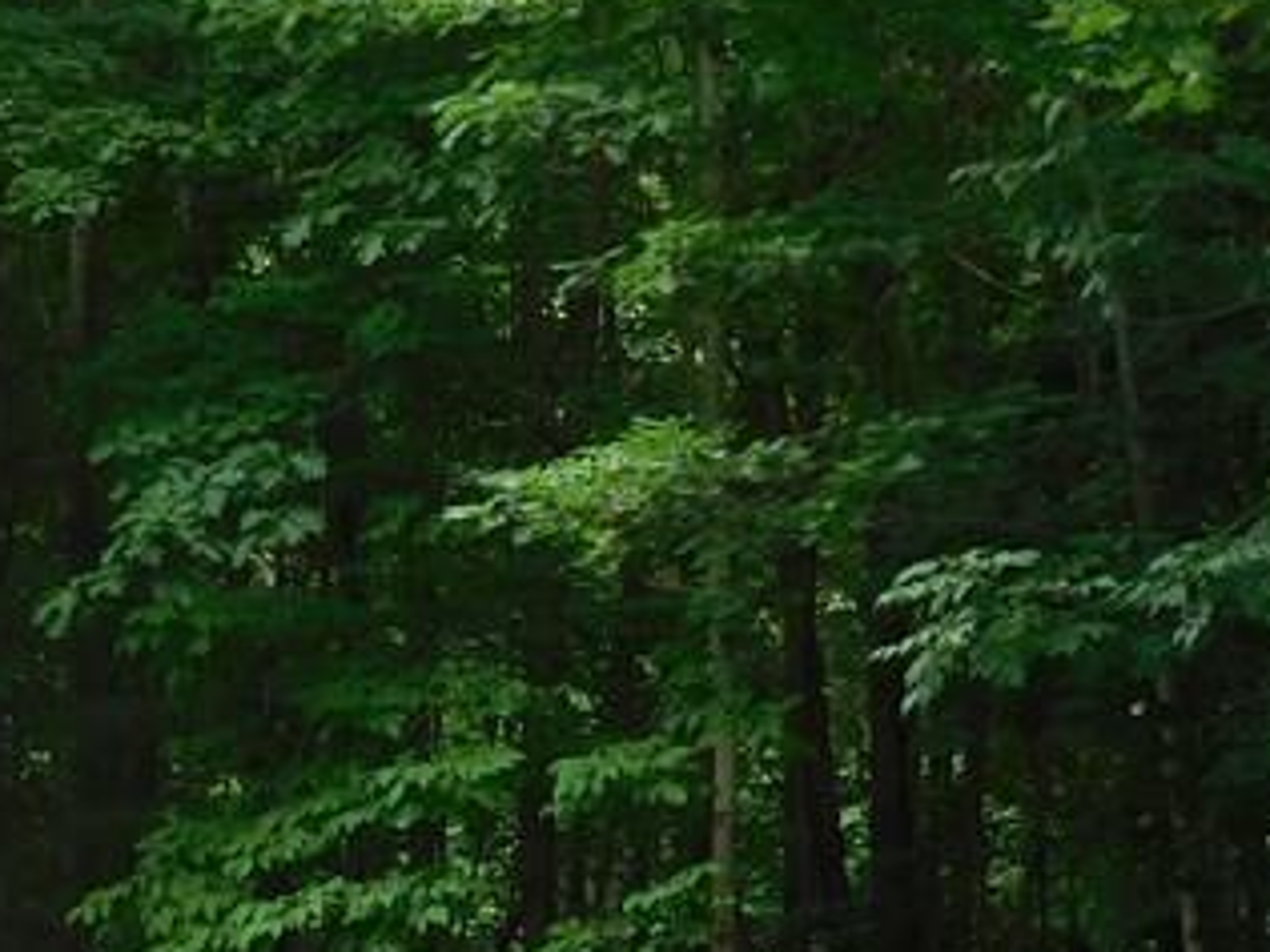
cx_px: -535
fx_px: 8328
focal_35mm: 227
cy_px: 1229
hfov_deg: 8.6
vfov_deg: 6.5
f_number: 4.5
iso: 125
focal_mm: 12.5
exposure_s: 1/80
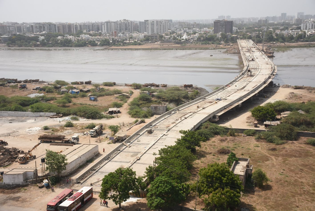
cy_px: 106
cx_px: 158
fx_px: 420
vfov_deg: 28.1
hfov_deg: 41.1
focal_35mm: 48
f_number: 4.5
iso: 320
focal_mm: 32
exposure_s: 1/2500
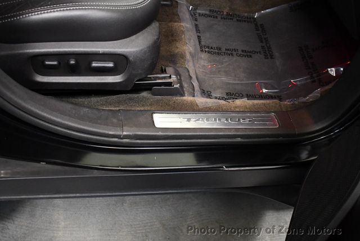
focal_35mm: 36
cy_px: 120
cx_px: 180
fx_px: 360
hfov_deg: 53.1
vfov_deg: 36.9
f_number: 3.5
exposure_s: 1/80
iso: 3200
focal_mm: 18
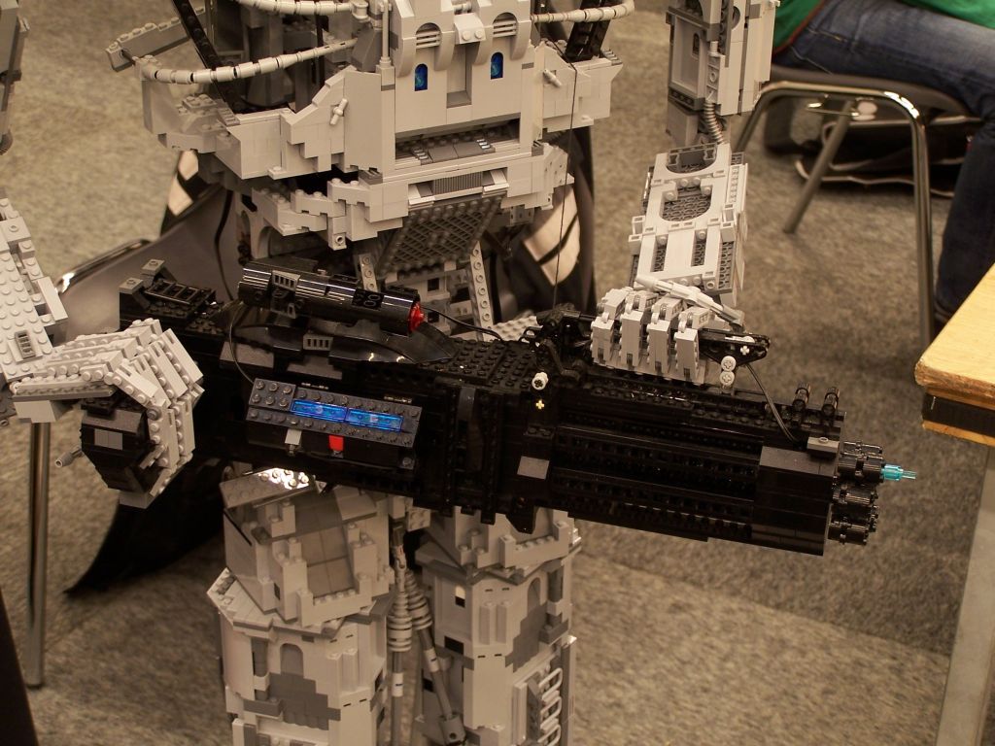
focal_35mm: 69
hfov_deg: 28.2
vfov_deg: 21.3
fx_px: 1983
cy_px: 373
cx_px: 498
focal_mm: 11.5
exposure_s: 1/2
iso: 80
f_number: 3.2
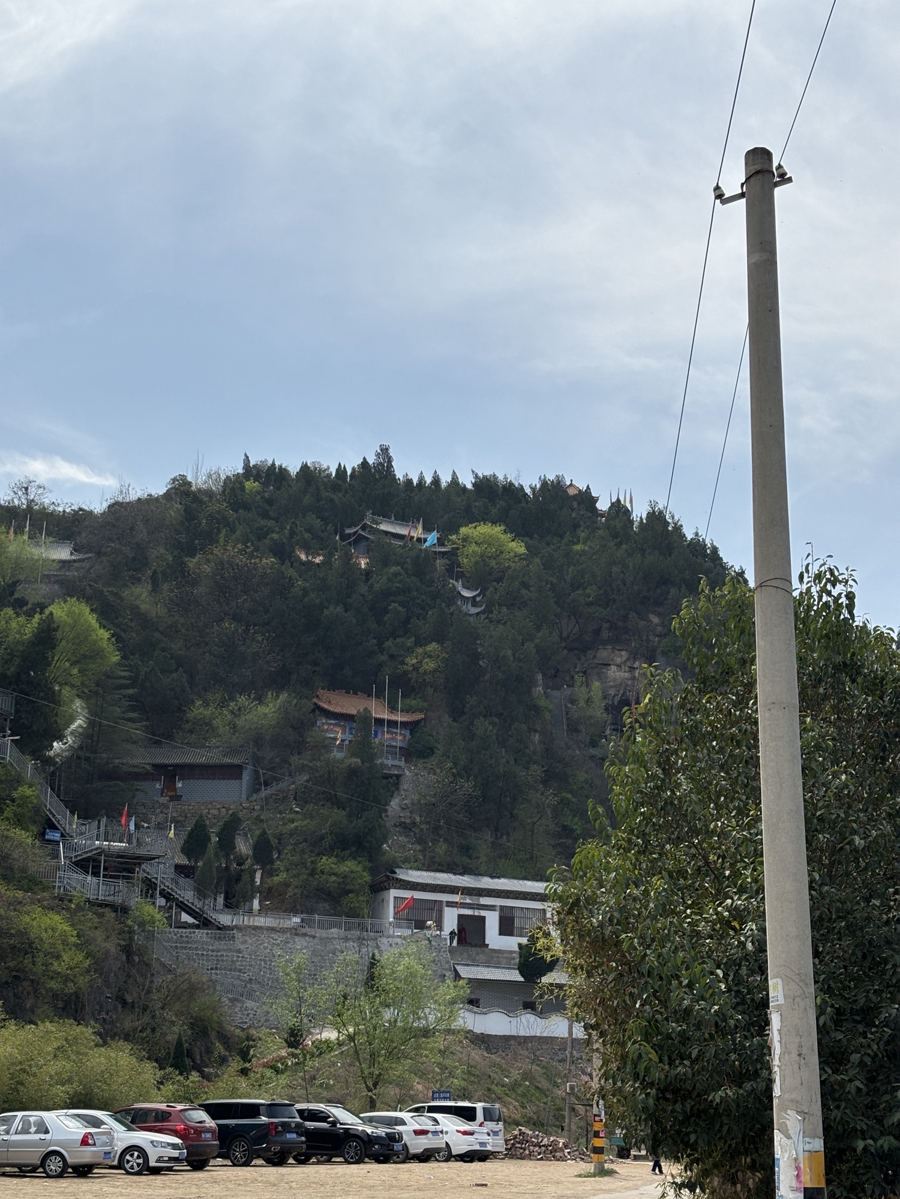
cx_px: 450
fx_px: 1803
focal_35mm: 52
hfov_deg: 28.0
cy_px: 600
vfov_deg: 36.8
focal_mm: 5.96
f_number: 1.6
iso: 40
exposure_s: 1/3534
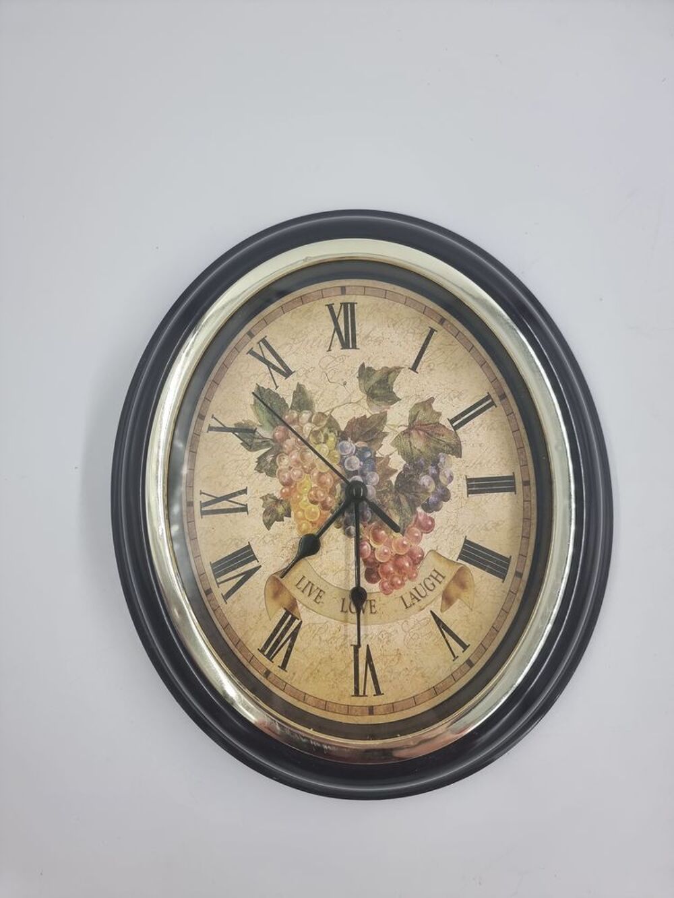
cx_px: 337
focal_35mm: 24
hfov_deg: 56.8
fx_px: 623
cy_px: 449
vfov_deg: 71.6
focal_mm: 6.7
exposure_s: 1/104
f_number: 1.8
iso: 50
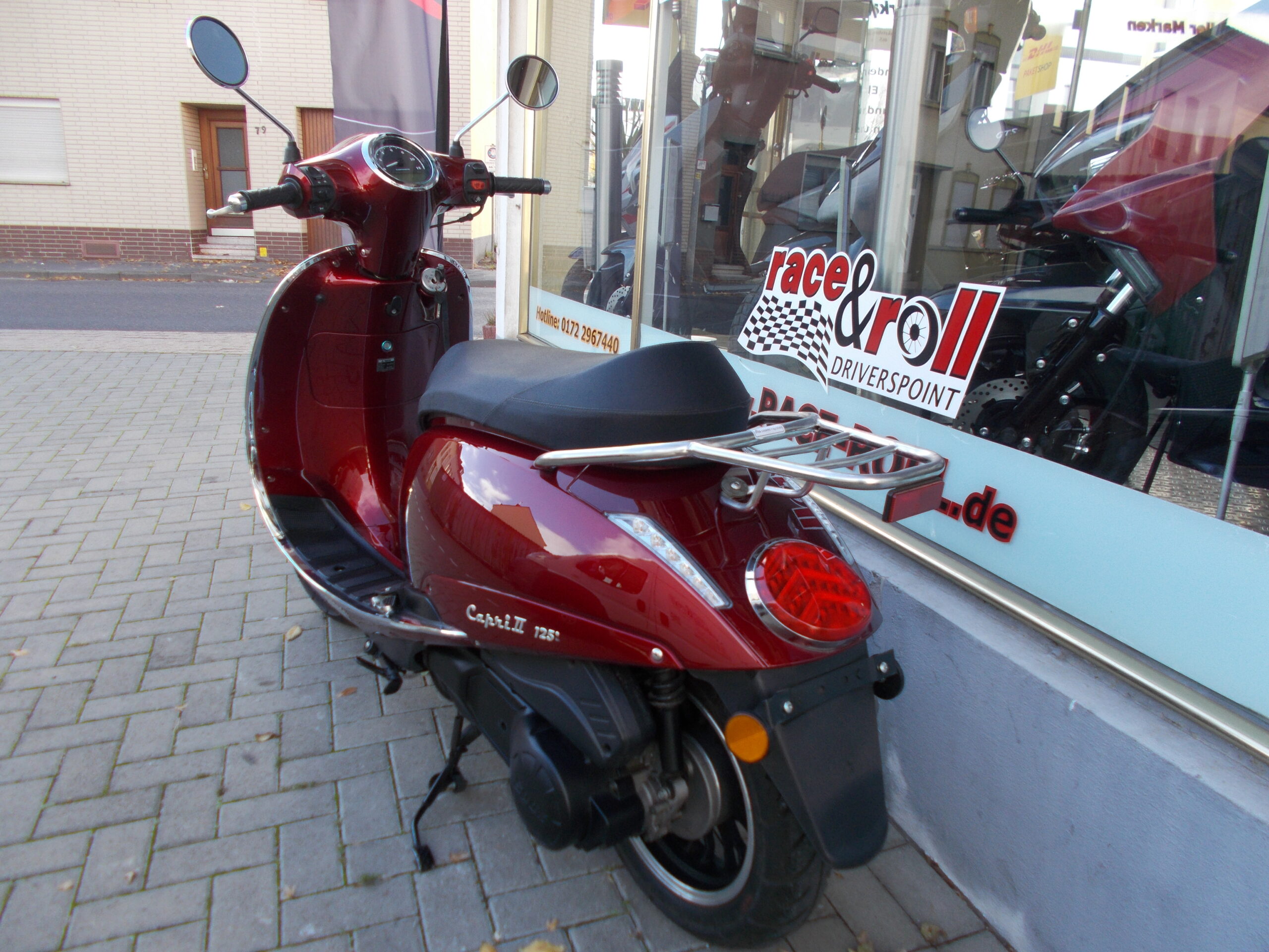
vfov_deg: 53.1
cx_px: 634
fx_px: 953
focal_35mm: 26
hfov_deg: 67.3
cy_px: 476
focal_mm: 4.6
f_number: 3.2
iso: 80
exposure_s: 1/100
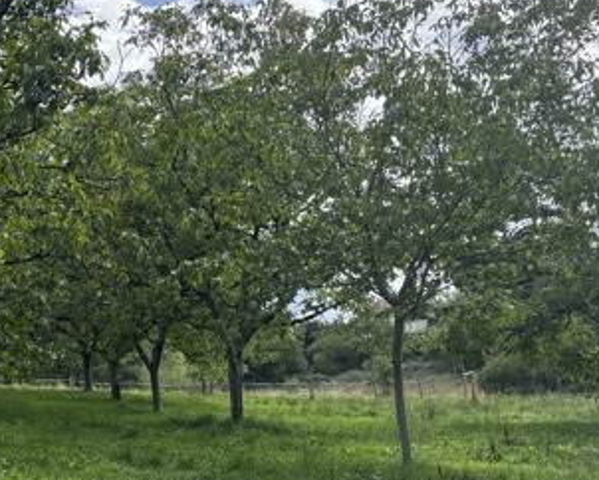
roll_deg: +4.6
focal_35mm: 62
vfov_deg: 24.4
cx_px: 54
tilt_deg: +7.6
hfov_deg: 29.2
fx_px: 1100
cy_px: 343
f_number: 1.78
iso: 80
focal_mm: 6.76
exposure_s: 1/1488
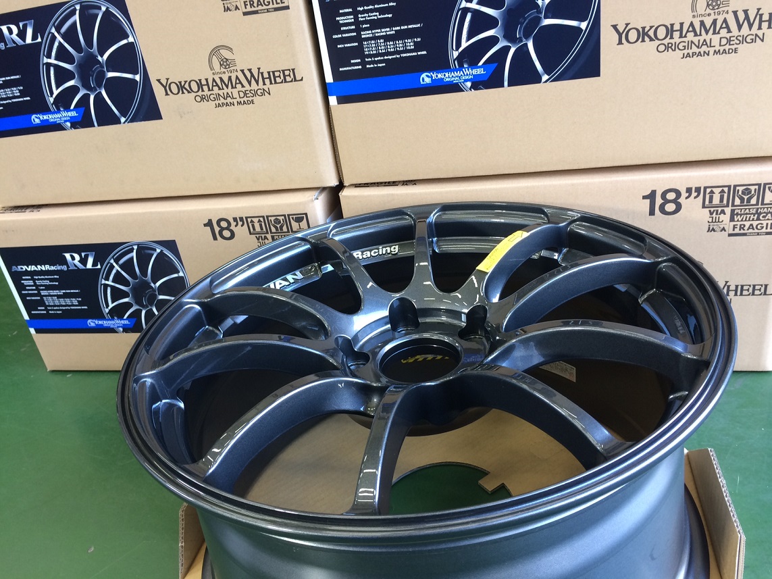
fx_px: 647
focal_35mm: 29
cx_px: 386
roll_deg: +10.2
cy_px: 290
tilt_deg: -26.4
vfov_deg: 48.2
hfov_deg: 61.7
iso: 50
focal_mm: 4.15
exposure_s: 1/30
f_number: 2.2
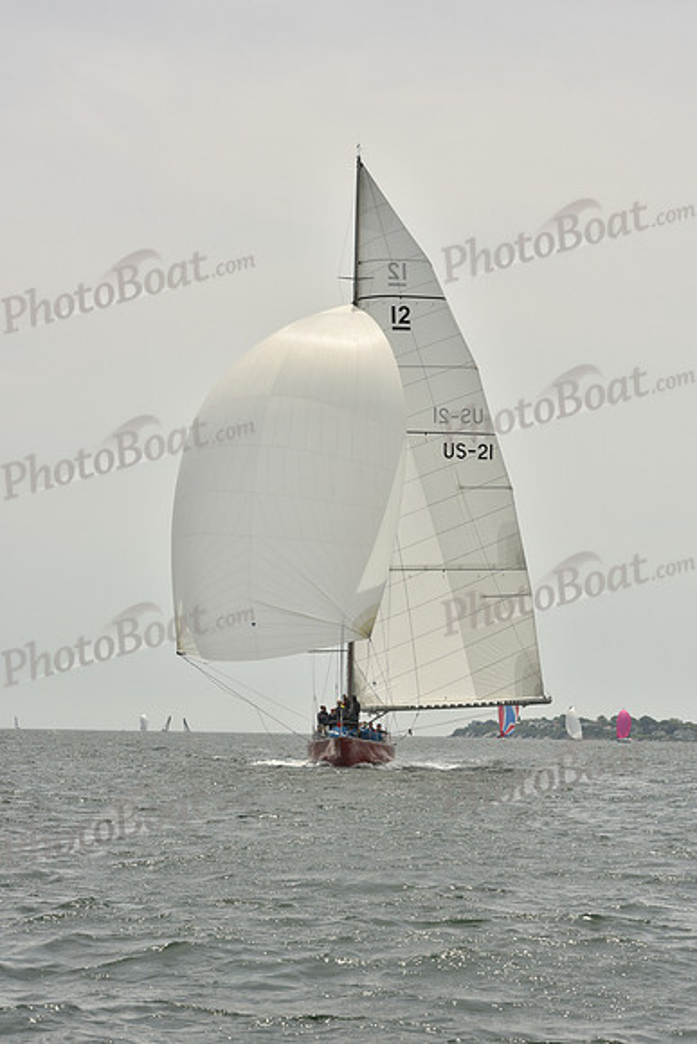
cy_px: 522
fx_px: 2757
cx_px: 348
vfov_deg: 21.5
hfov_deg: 14.4
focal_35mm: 95
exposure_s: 1/1000
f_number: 13
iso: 400
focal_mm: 95
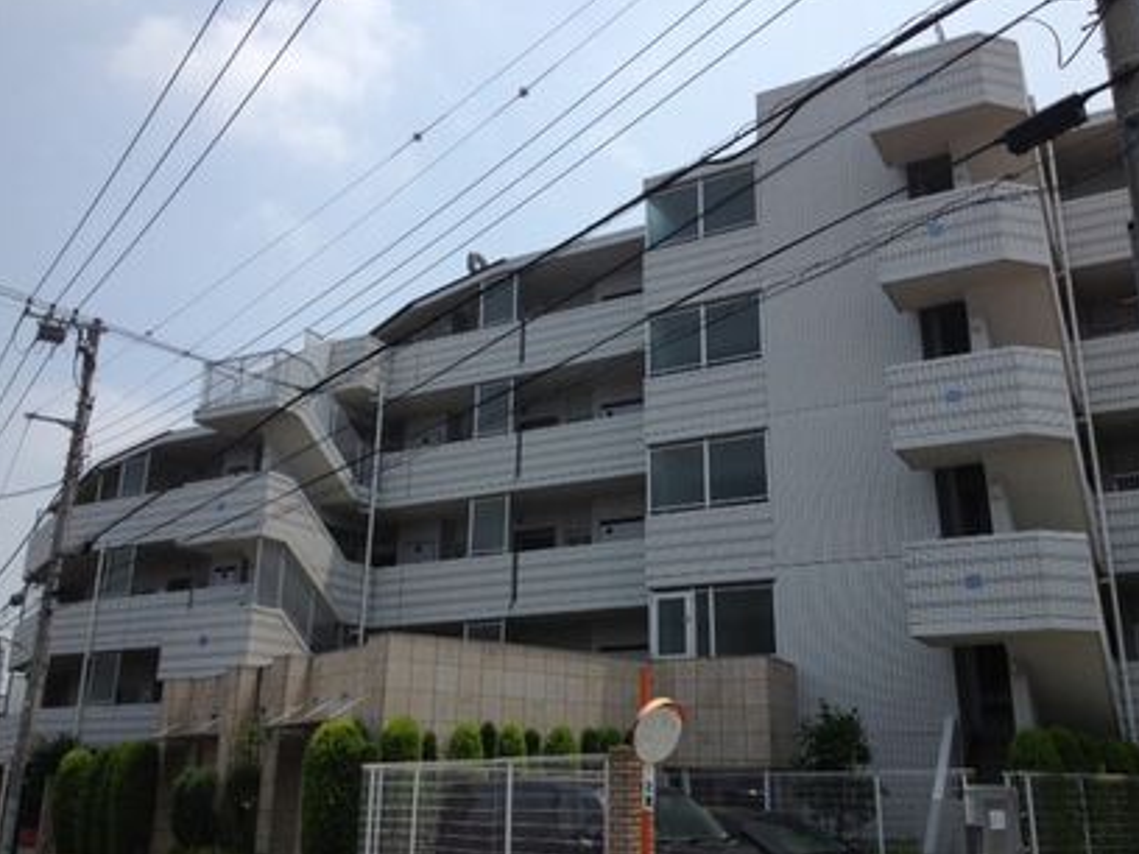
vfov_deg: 39.7
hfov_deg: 51.4
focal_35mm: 36
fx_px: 1185
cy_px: 423
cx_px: 575
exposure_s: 1/3067
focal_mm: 4.28
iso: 50
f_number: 2.4
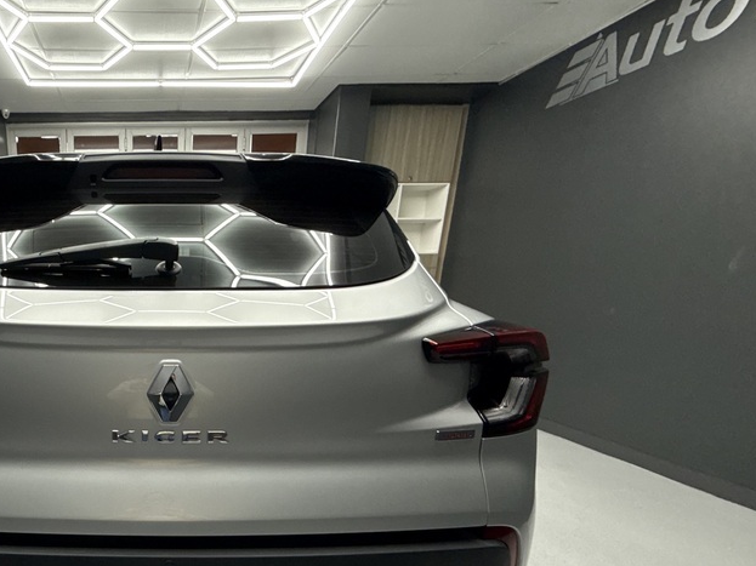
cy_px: 441
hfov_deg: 66.3
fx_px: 502
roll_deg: +0.0
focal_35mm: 23
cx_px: 138
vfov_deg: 55.3
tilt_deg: -16.7
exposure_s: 1/100
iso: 125
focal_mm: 2.22
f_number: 2.2
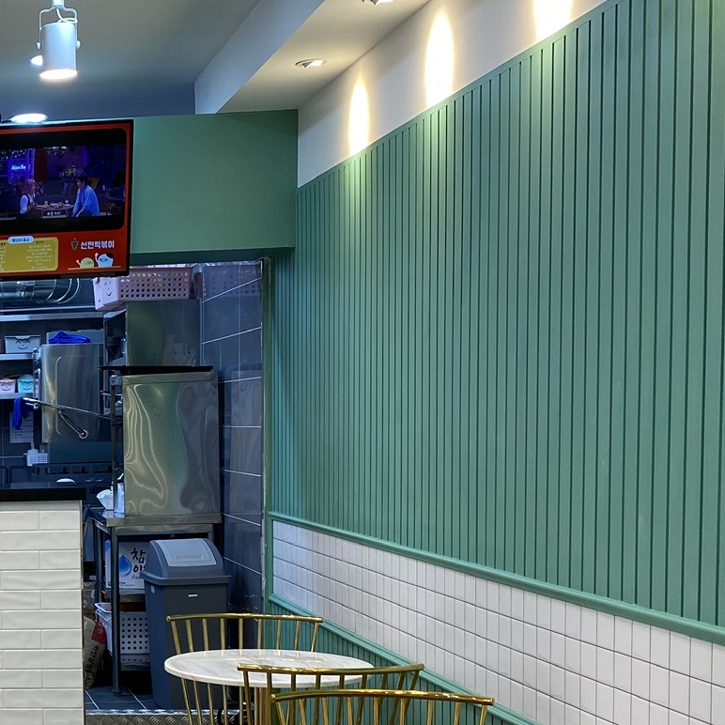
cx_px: -207
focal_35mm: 61
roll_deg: +1.3
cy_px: 536
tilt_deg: -5.0
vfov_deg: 27.8
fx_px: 1445
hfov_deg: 24.7
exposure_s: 1/120
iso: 64
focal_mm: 4.25
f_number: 1.8
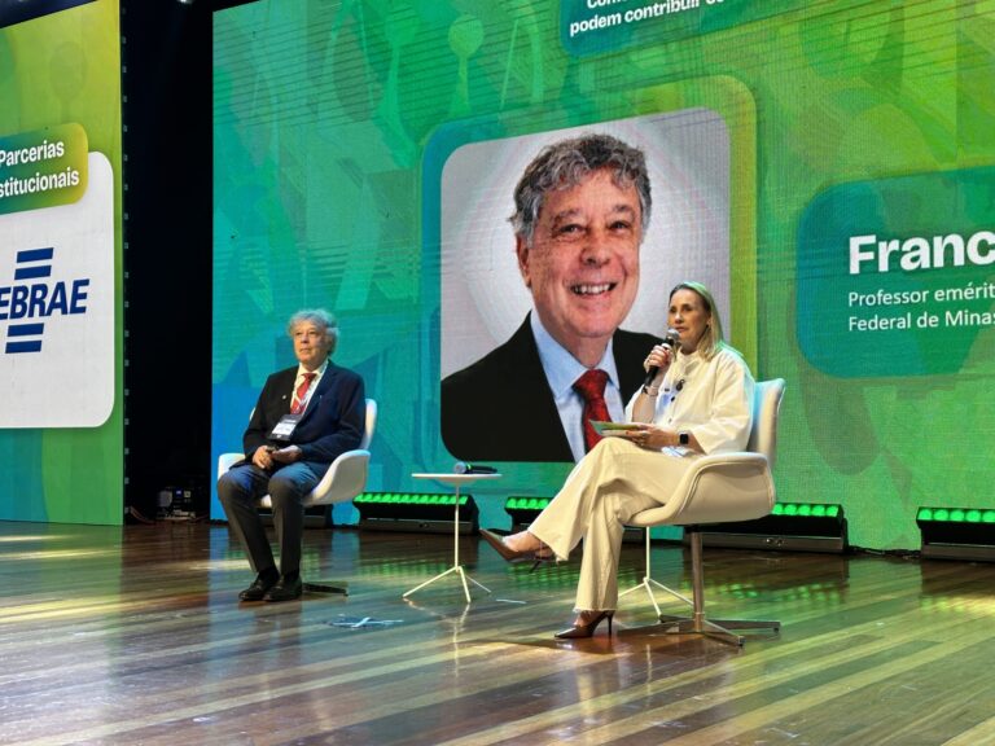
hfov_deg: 39.7
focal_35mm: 48
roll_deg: +0.1
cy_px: 373
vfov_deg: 30.3
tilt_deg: +2.9
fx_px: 1380
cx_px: 498
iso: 80
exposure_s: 1/96
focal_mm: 6.86
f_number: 1.78
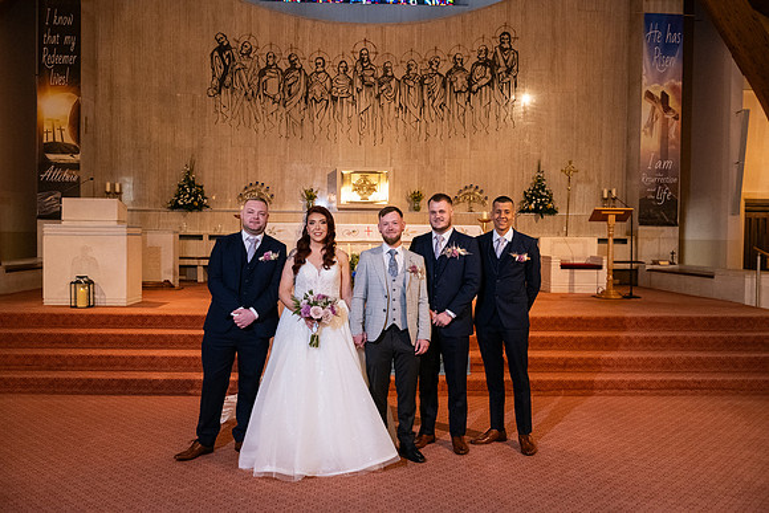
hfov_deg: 58.7
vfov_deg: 41.1
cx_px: 384
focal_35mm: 32
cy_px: 256
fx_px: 684
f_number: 5
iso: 2000
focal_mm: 32
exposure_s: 1/160
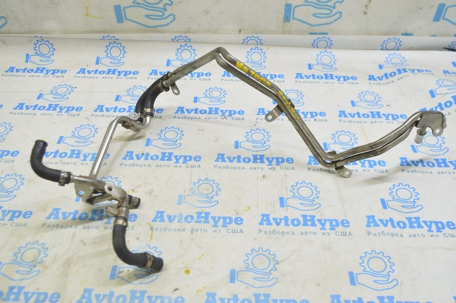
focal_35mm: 33
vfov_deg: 39.9
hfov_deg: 57.3
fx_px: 418
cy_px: 152
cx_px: 228
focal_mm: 22
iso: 400
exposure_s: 1/20
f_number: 5.6
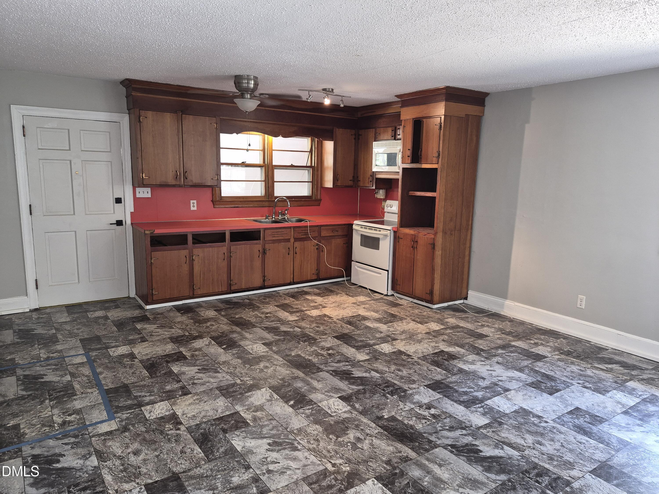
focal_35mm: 23
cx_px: 330
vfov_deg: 58.9
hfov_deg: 73.9
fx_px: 438
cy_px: 247
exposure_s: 1/24
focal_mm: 5.4
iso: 100
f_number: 1.8
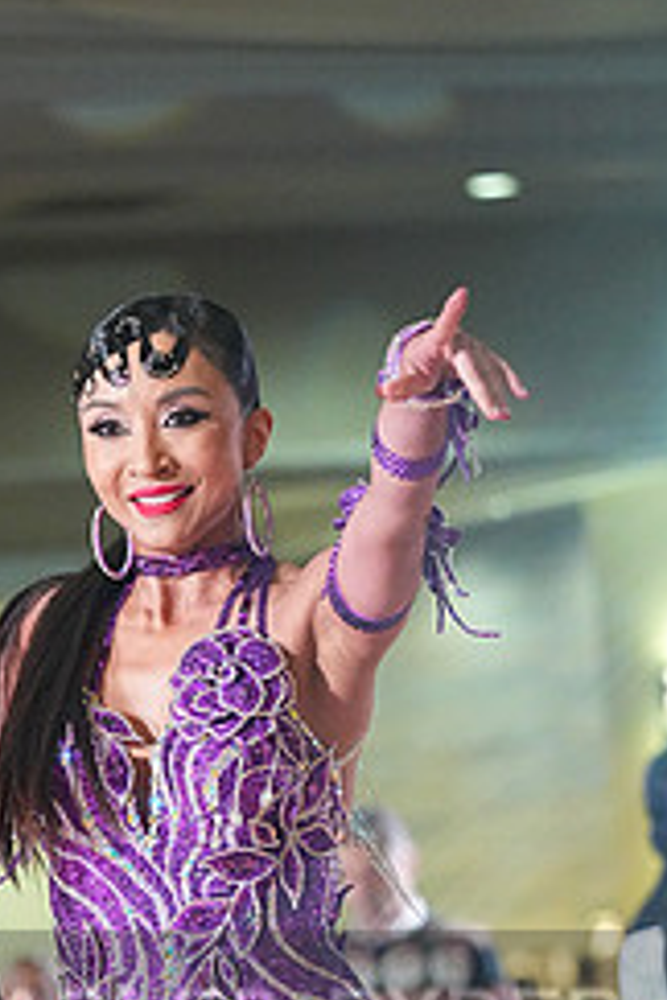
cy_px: 1070
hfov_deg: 3.5
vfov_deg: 5.3
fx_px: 10866
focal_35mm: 391
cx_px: 121
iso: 8000
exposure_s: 1/400
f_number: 4.5
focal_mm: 164
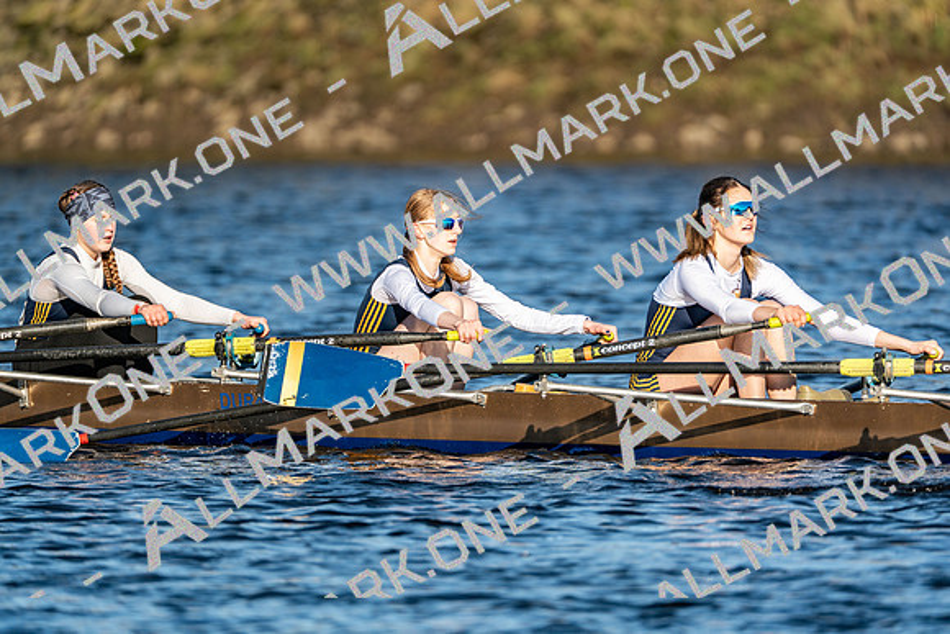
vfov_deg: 2.3
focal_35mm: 594
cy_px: 317
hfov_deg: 3.5
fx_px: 15678
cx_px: 475
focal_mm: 594
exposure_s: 1/2000
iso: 400
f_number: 6.3
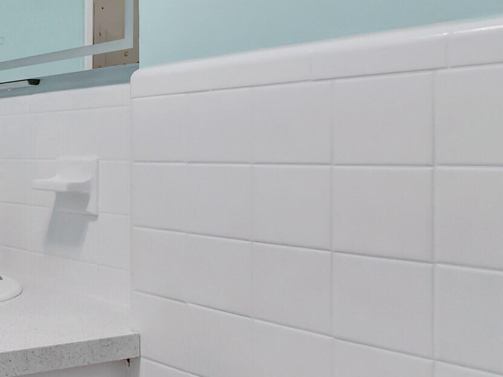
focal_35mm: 45
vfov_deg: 32.1
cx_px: -155
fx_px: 654
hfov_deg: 31.8
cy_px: 157
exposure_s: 1/50
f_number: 8
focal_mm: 10
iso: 1100
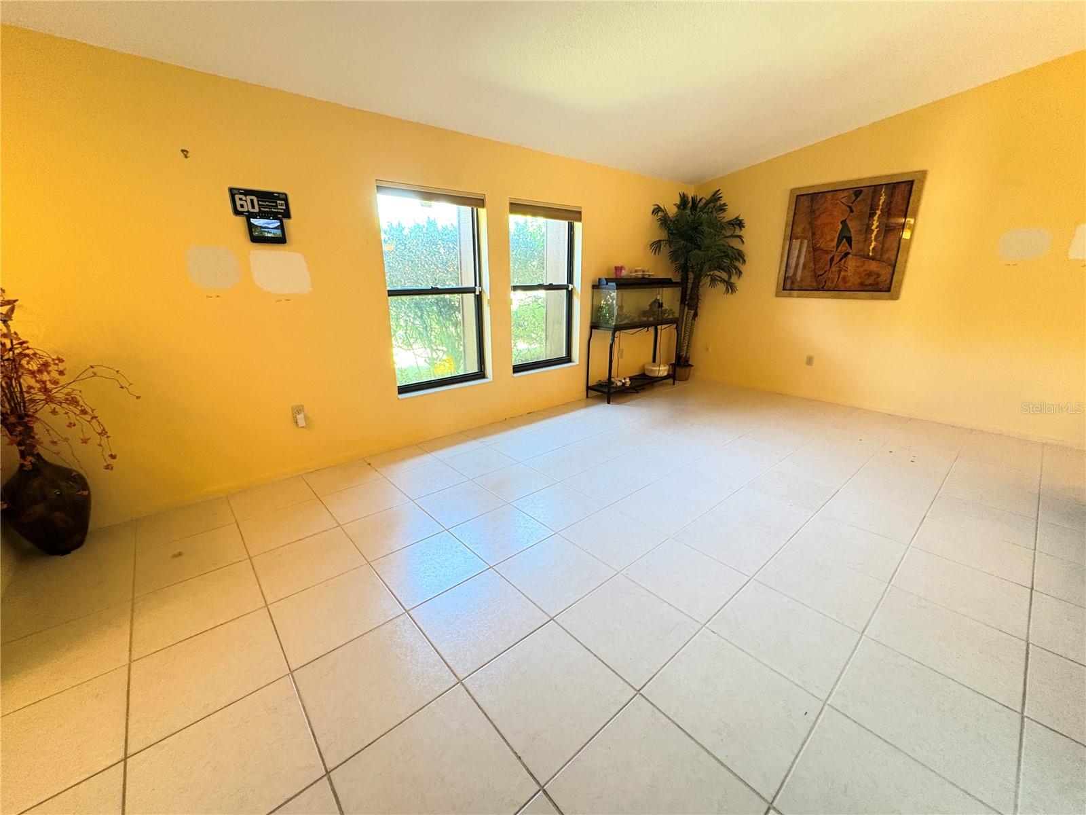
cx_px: 543
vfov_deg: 85.7
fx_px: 439
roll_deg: +0.2
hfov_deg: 102.1
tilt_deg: -16.7
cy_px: 408
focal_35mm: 14
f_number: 2.2
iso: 640
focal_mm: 2.22
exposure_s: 1/40
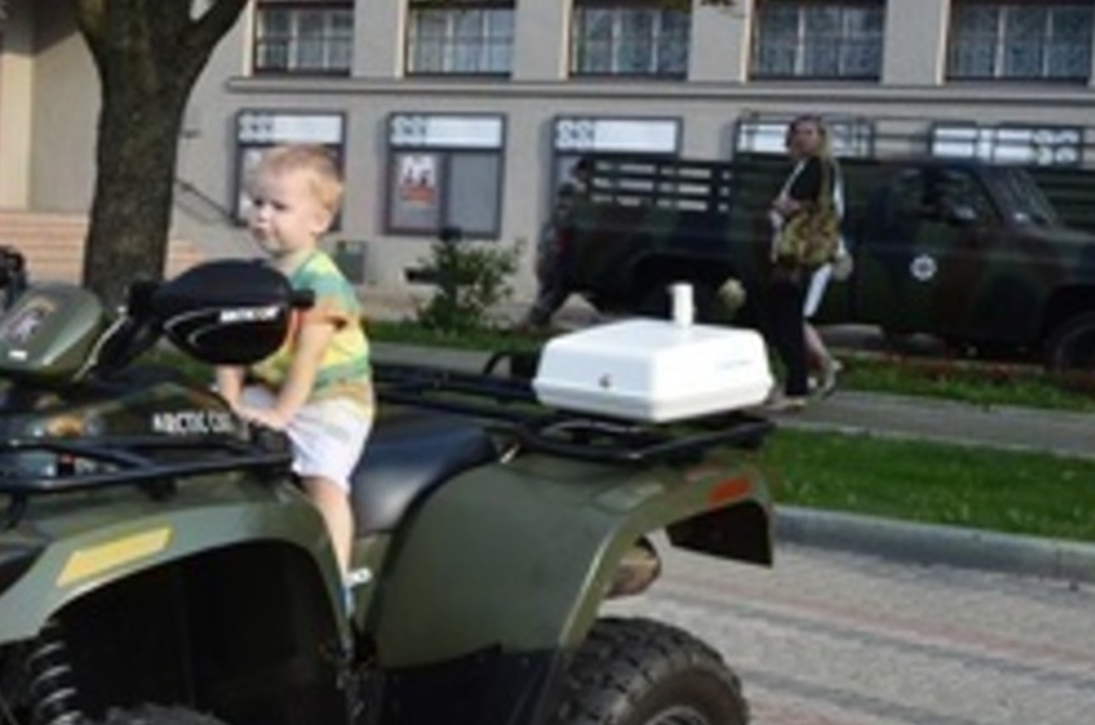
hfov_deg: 26.9
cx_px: 137
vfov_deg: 18.5
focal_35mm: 73
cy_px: 469
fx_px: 2216
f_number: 10
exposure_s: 1/200
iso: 400
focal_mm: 24
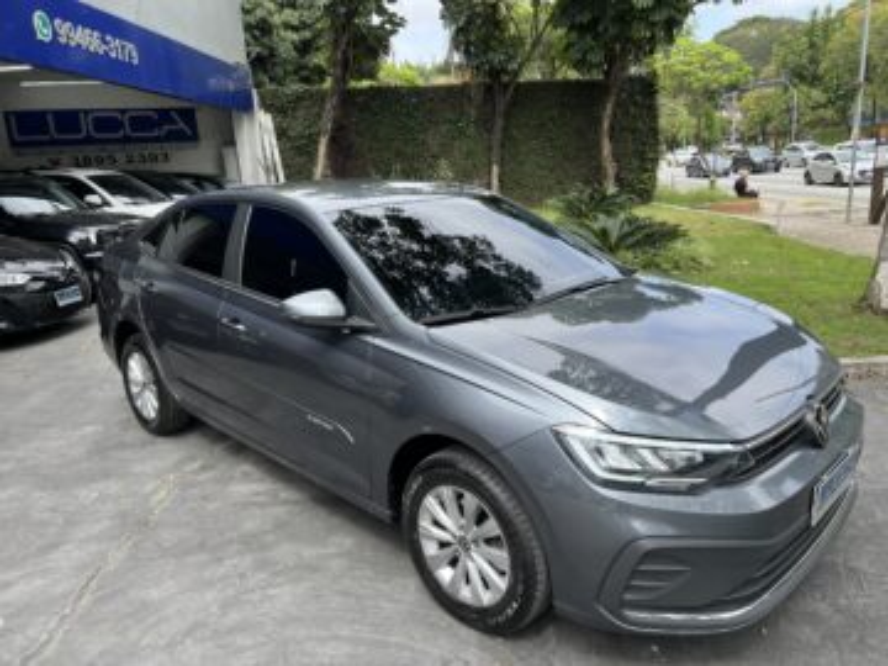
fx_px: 667
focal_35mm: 26
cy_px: 333
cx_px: 444
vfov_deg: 53.1
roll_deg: +3.7
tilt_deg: -15.6
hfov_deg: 67.3
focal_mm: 5.7
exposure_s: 1/1079
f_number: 1.5
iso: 50
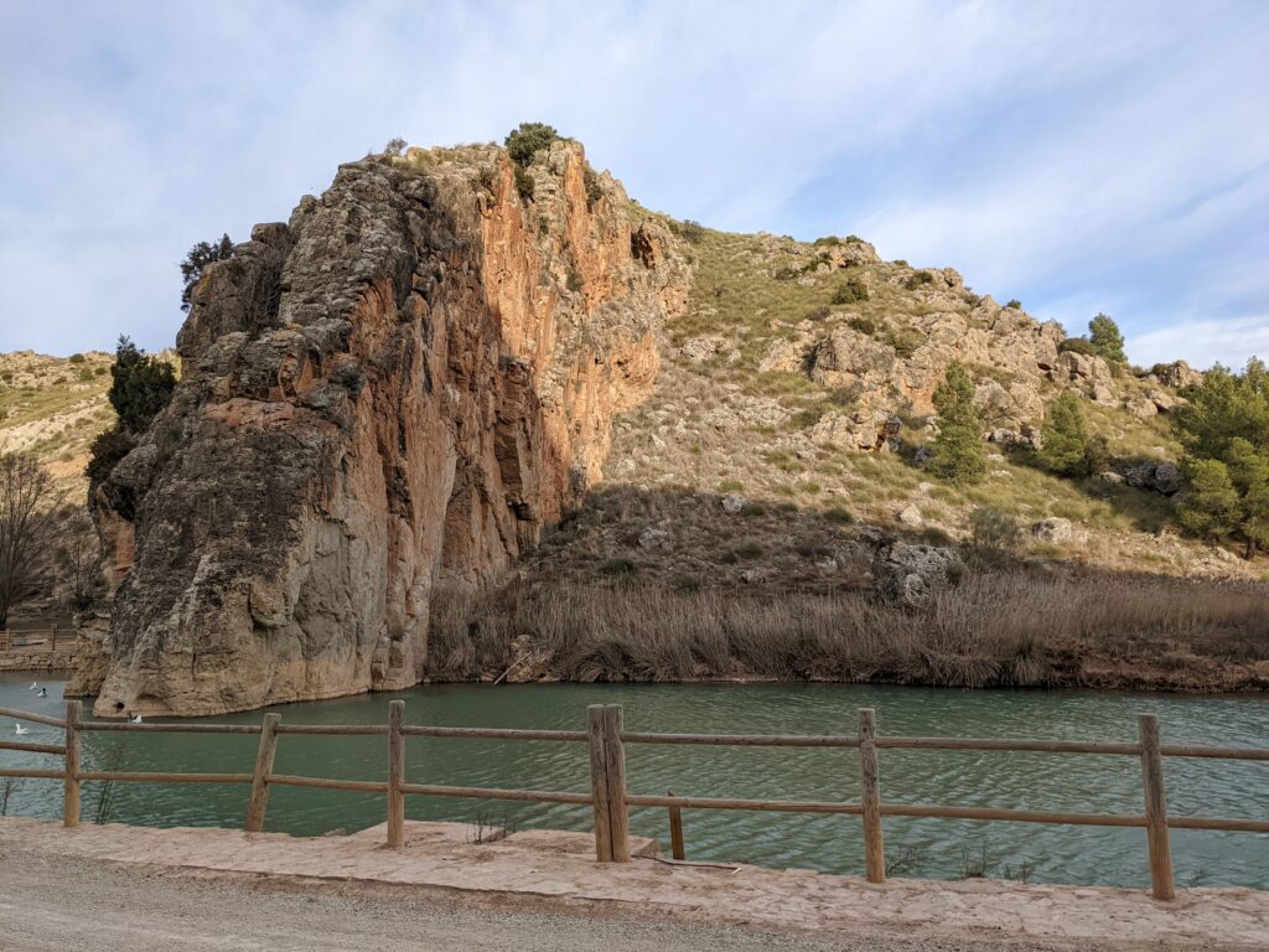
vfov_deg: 51.4
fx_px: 990
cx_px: 634
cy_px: 476
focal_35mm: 27
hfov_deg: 65.3
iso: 72
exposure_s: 1/1805
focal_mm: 4.38
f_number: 1.73
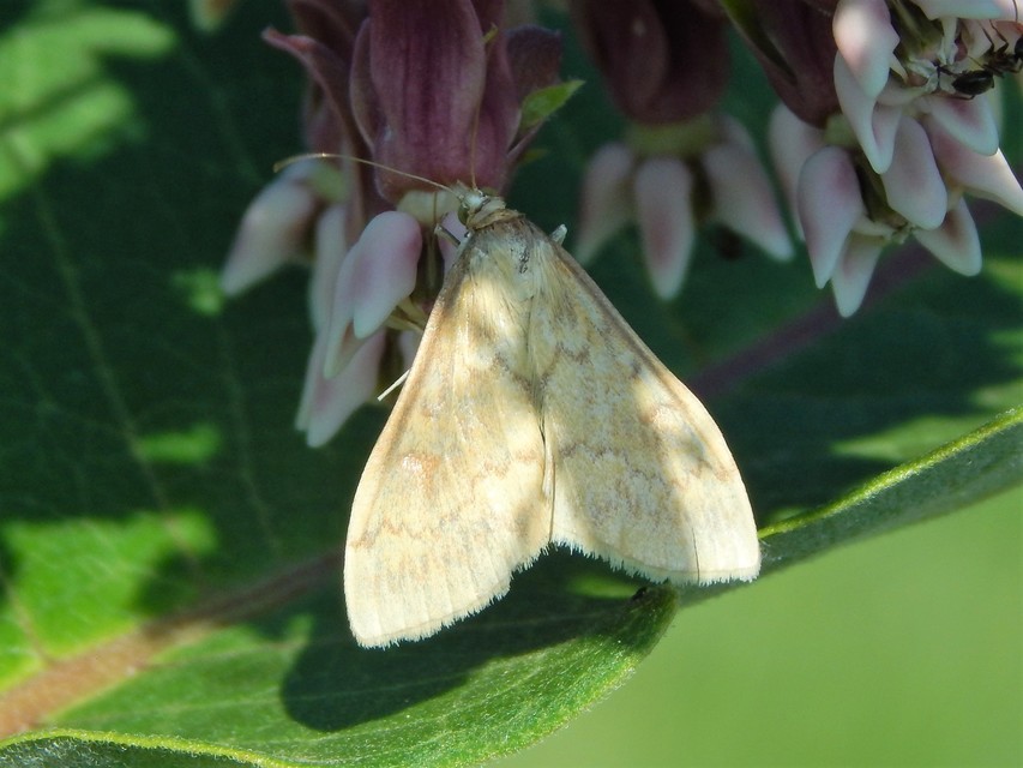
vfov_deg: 9.3
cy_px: 384
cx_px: 512
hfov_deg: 12.3
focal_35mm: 160
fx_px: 4729
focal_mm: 28.7
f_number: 5.1
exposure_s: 1/800
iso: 125
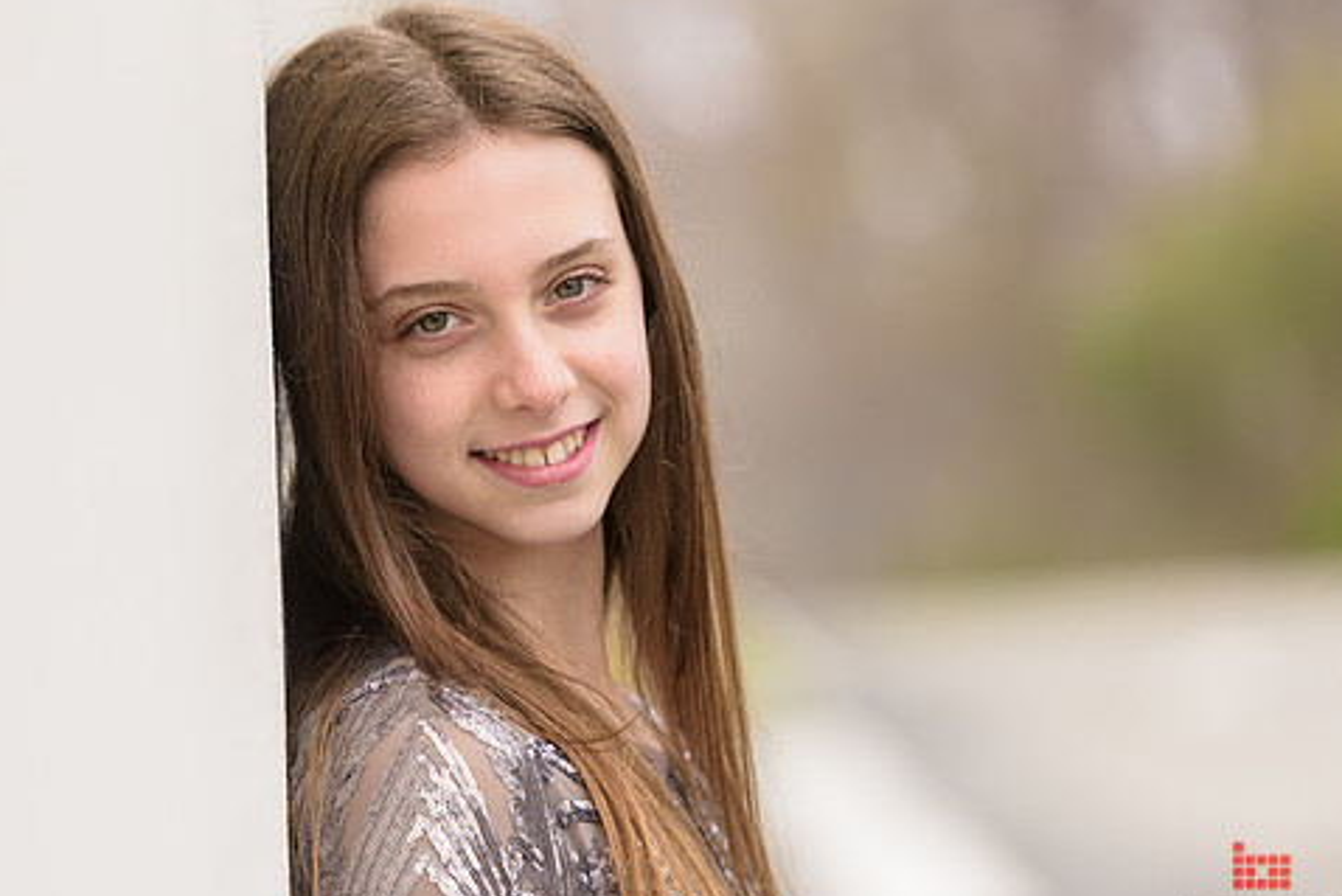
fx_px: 9695
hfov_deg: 7.9
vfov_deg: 5.3
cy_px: 352
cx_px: 434
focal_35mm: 260
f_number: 3.2
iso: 400
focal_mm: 175
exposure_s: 1/1000
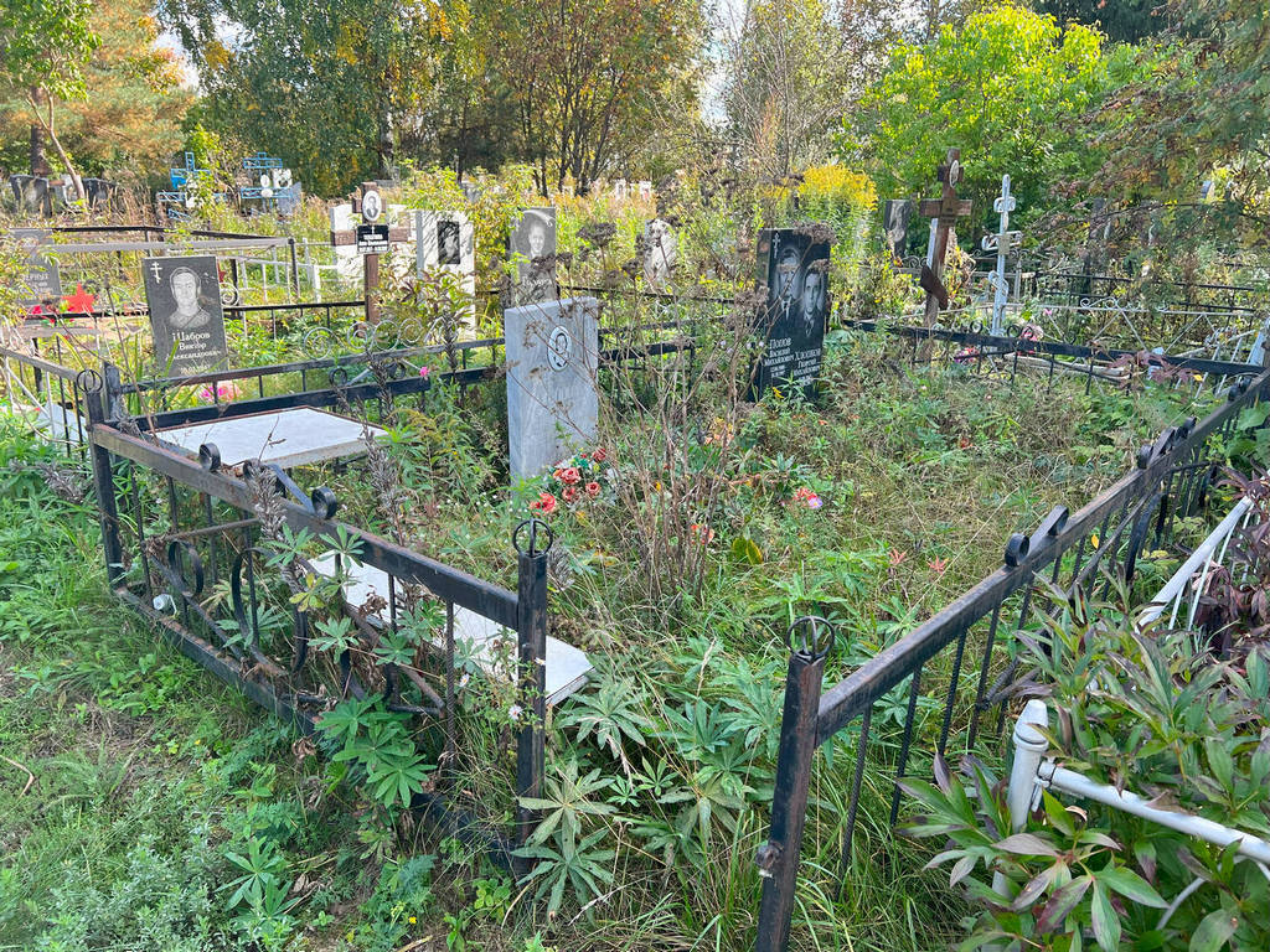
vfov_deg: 53.1
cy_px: 476
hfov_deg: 67.3
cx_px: 635
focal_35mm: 26
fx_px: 954
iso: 50
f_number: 1.5
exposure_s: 1/476
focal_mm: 5.7
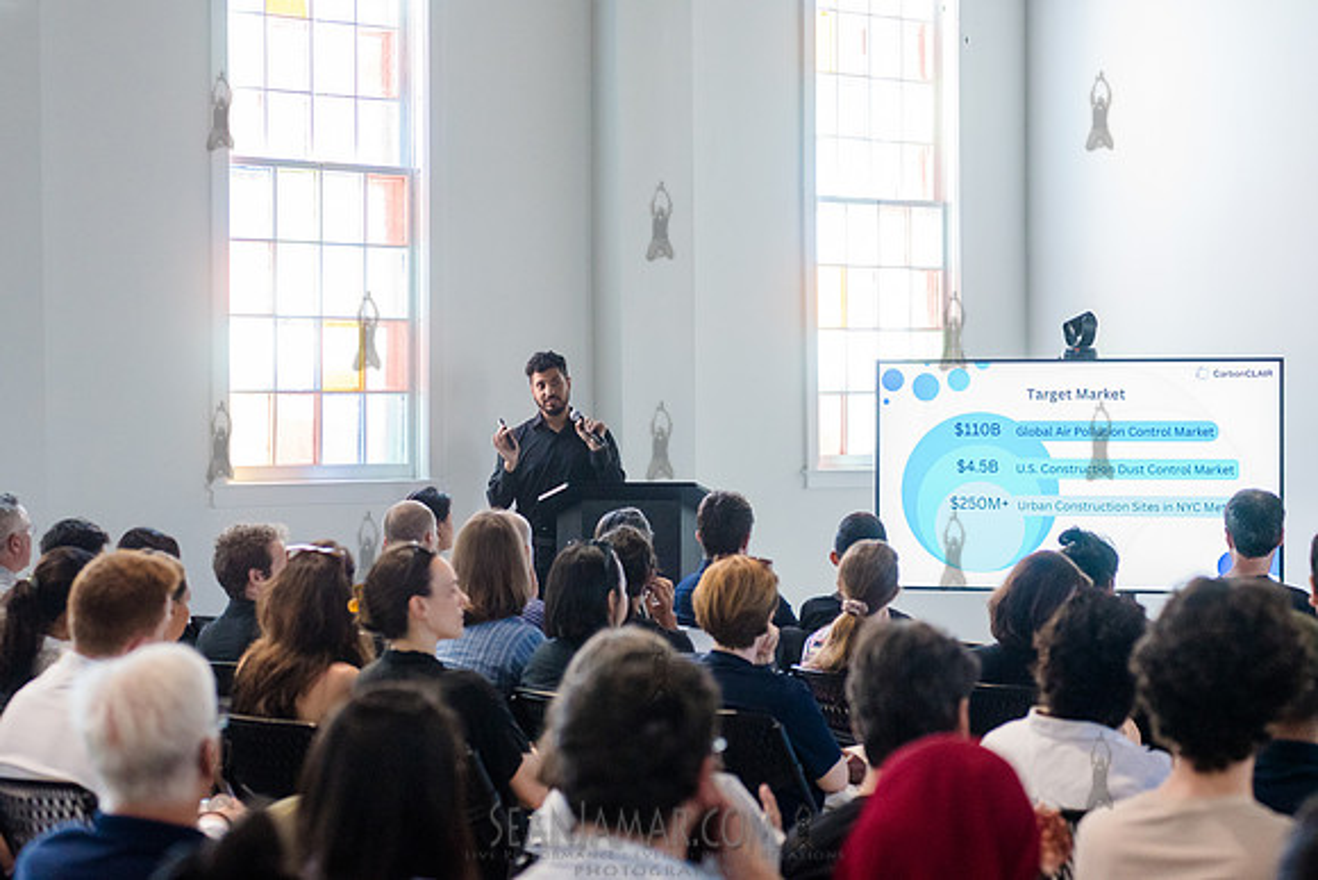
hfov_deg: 25.3
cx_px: 659
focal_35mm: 80
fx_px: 2935
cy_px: 440
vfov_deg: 17.0
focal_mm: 80
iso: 4000
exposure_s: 1/400
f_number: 4
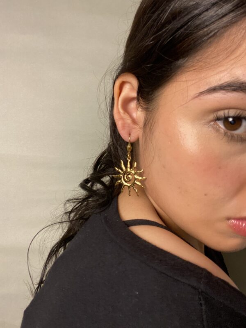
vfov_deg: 60.0
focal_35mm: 30
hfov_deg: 46.8
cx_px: 123
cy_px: 164
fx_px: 284
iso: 400
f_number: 2.2
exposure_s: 1/60
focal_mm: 2.71
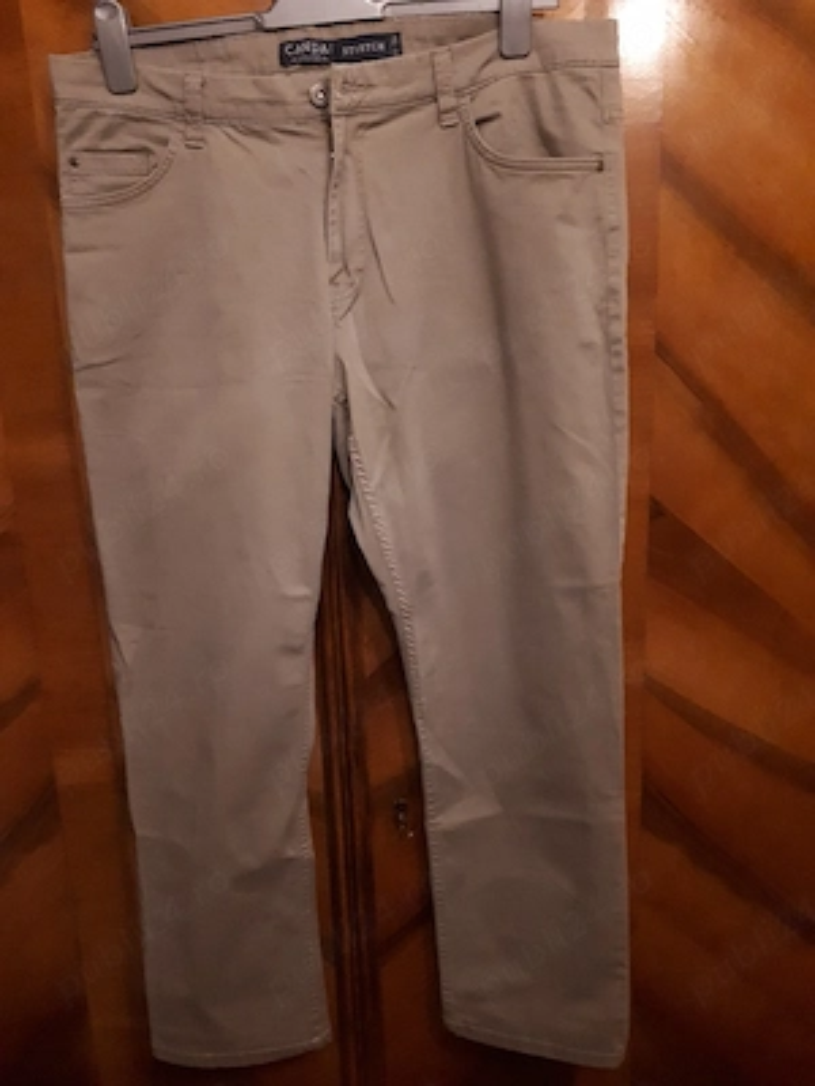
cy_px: 543
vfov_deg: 65.3
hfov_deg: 51.4
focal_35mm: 27
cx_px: 408
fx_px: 848
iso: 320
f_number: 1.9
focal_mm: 3.6
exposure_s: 1/17
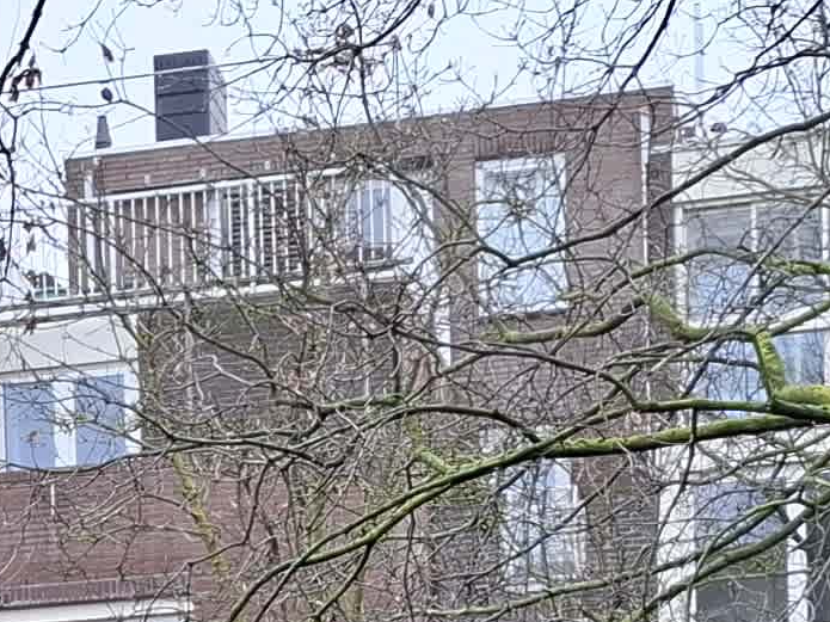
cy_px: 1377
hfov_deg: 14.4
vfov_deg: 9.9
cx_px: 49
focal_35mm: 135
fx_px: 3236
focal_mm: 5.5
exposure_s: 1/177
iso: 50
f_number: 1.8
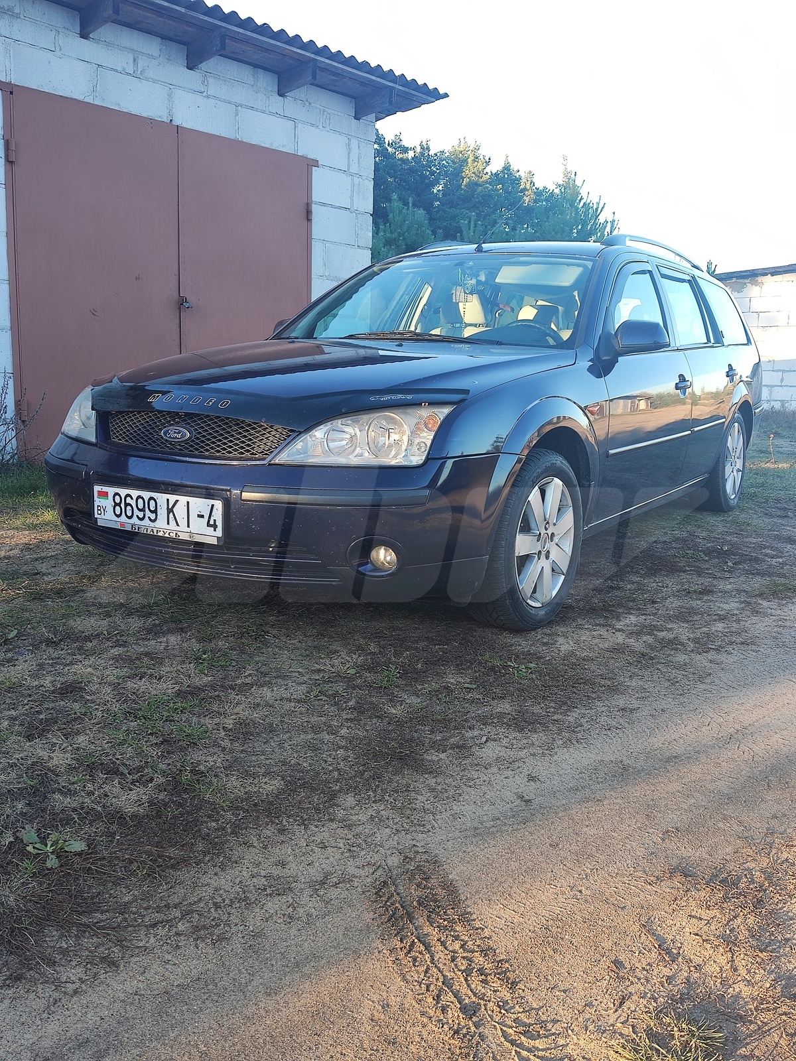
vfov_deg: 60.0
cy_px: 530
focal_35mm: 30
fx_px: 920
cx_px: 398
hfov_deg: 46.8
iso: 50
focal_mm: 4.74
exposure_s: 1/103
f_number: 1.79
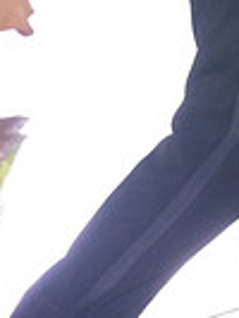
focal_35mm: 487
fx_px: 4476
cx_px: 372
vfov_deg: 4.0
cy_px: -175
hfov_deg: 3.0
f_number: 4
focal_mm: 116
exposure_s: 1/400
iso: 2000
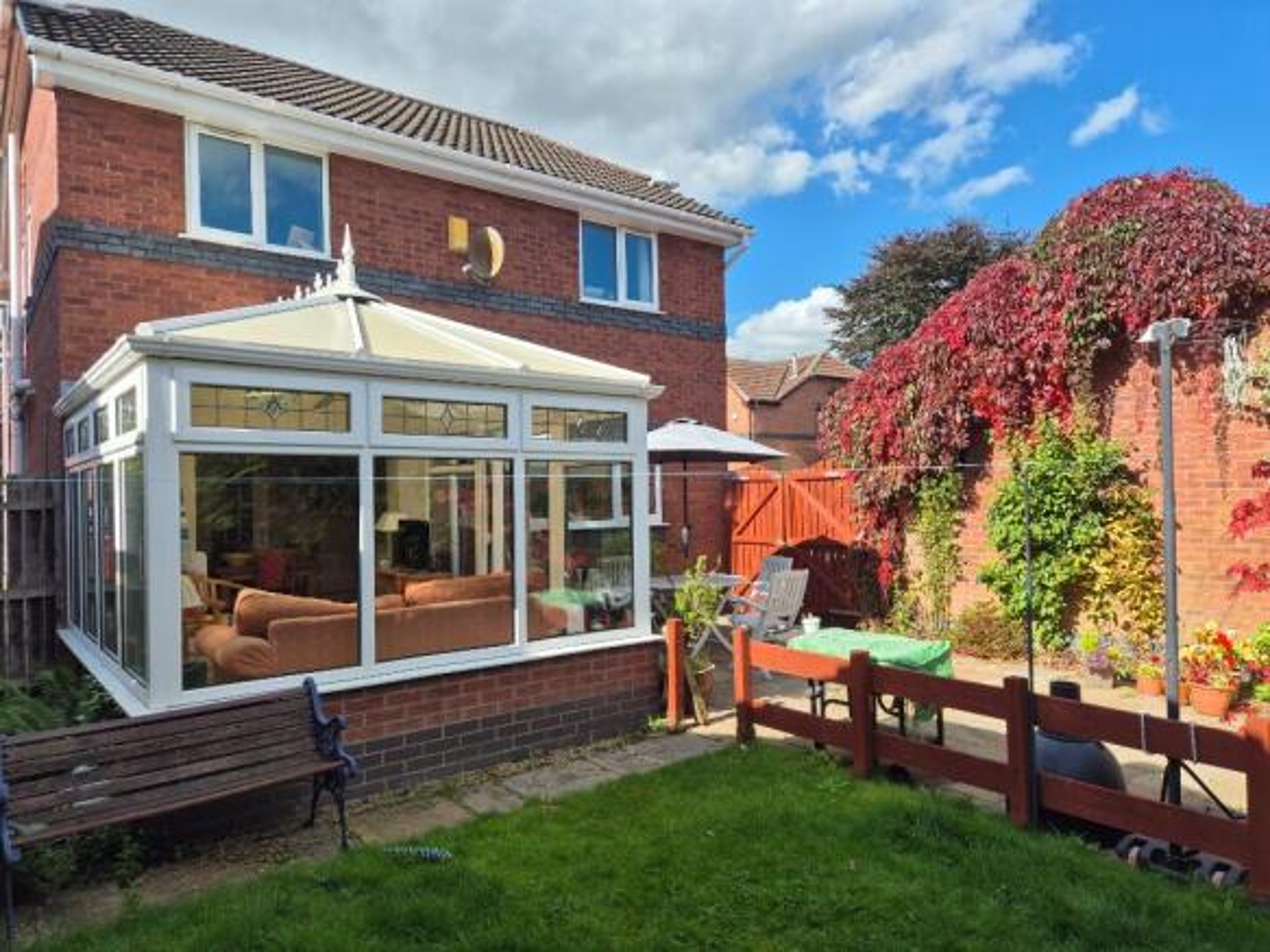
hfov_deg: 73.9
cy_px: 476
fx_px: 844
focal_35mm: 23
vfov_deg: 58.9
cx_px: 635
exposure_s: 1/1148
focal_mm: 5.4
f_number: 1.8
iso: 25
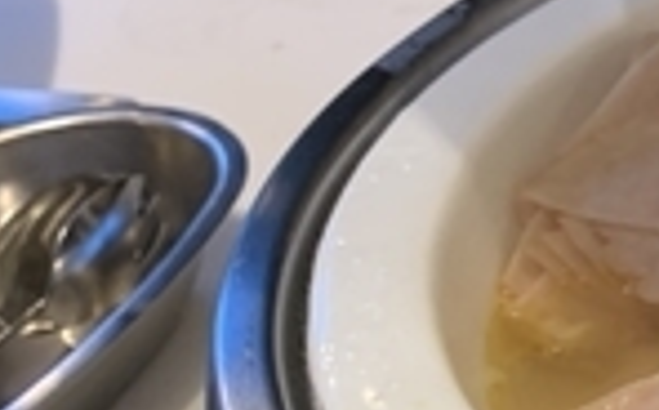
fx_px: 2008
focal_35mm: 112
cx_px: 1153
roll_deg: +3.8
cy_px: 397
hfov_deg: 16.0
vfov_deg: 11.5
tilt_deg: -36.6
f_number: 1.8
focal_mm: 4.25
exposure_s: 1/50
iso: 200
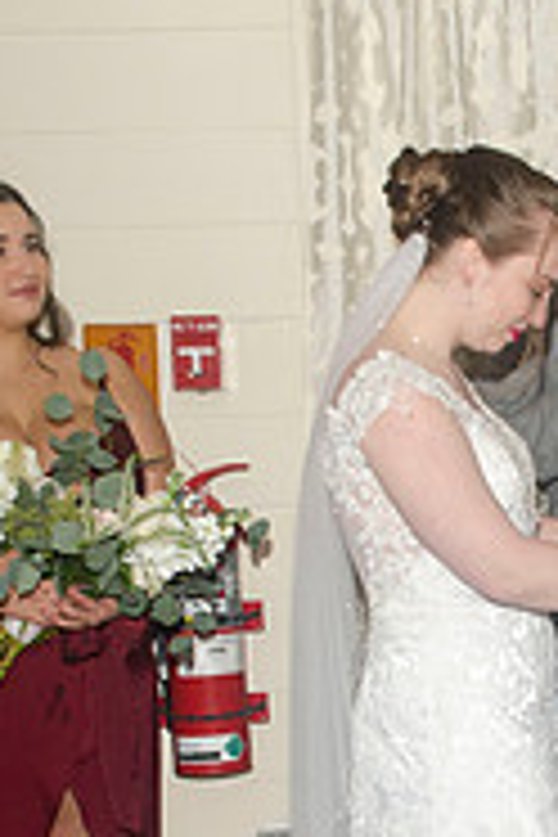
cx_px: 621
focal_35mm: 94
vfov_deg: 21.3
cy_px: 734
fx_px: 2185
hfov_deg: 14.2
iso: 400
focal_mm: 26
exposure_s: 1/80
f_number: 4.5
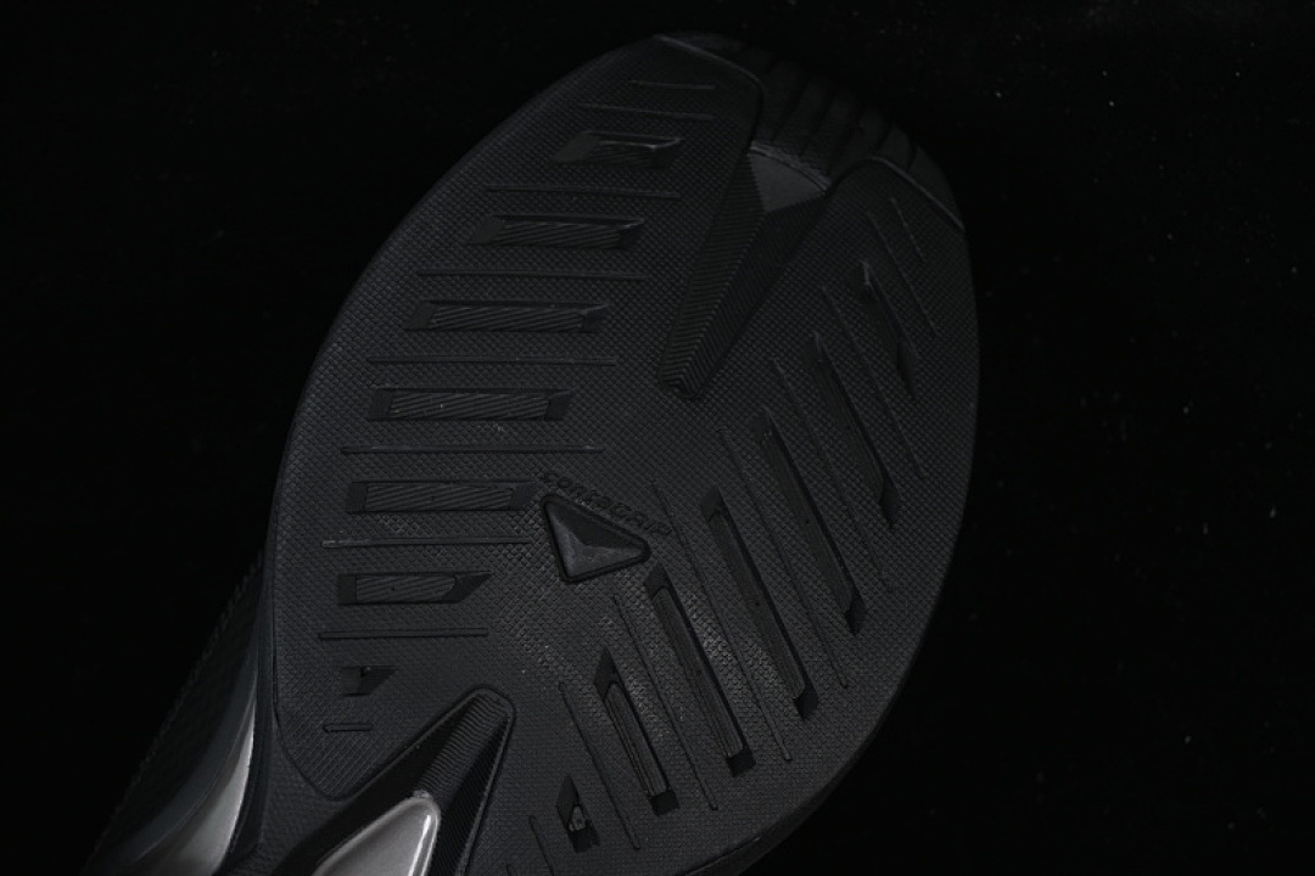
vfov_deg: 18.2
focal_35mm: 75
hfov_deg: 27.0
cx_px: 658
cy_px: 438
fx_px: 2739
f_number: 6.3
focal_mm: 50
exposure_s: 1/60
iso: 160
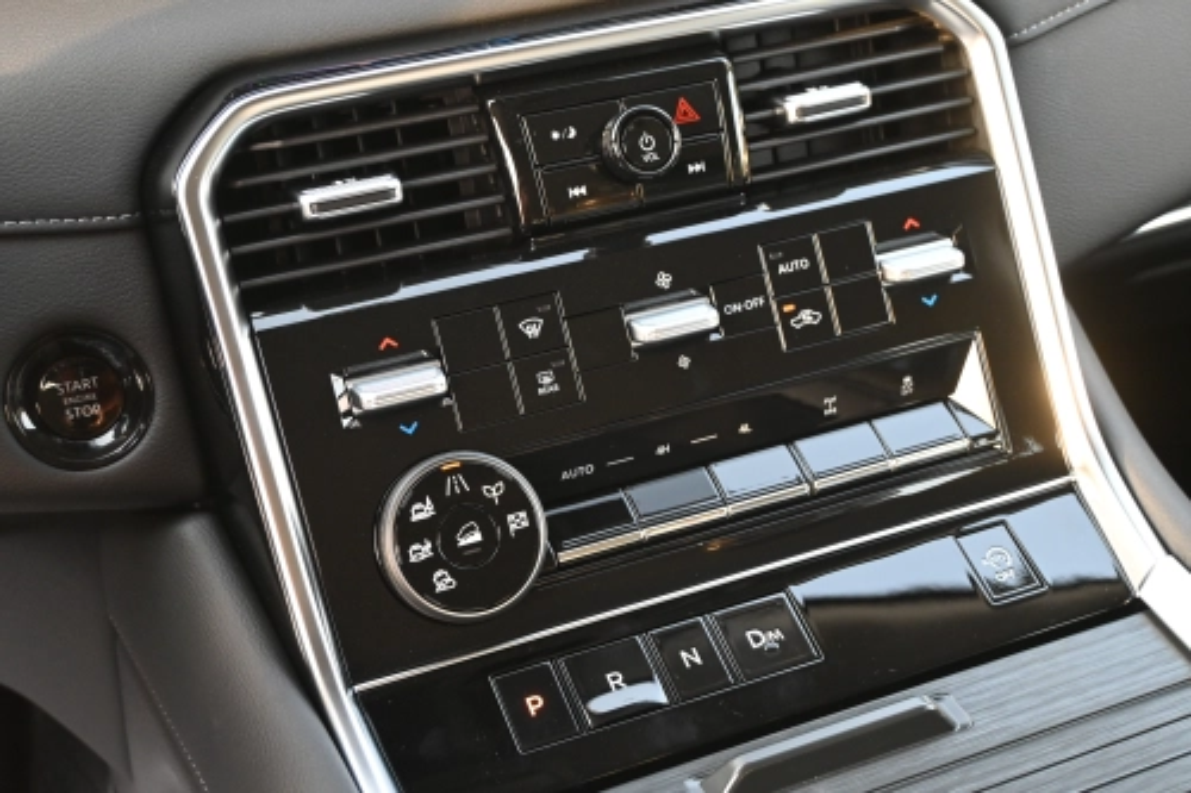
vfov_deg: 27.2
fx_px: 1637
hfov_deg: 40.0
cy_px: 396
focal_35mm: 50
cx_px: 596
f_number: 5
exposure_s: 1/125
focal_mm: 33
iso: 1800
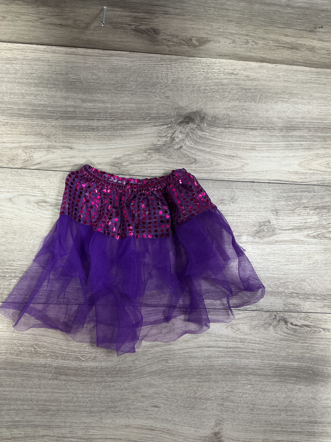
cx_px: 166
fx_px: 370
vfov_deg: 61.7
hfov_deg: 48.2
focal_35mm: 29
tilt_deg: -83.9
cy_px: 221
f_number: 1.8
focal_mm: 3
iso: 64
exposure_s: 1/50
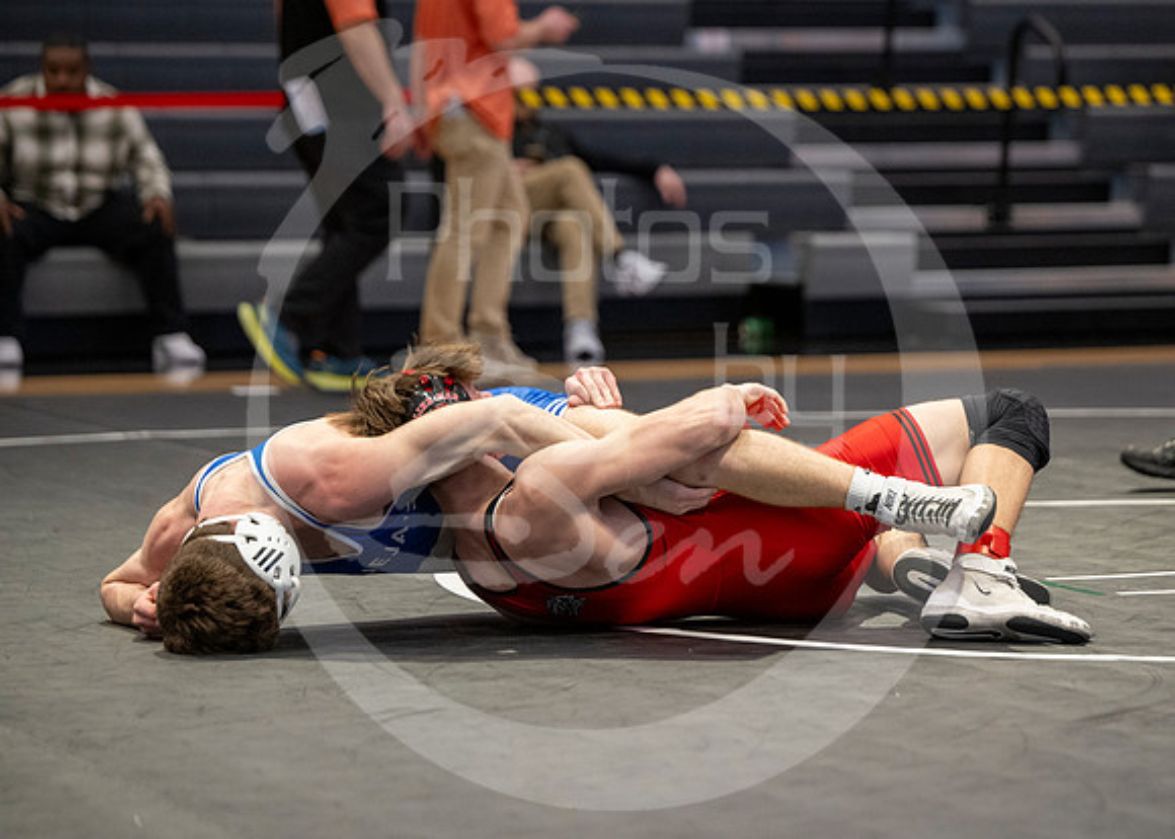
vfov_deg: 10.6
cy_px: 476
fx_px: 4528
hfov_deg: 14.8
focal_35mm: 136
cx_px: 705
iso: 3200
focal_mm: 105
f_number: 2.8
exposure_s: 1/1000
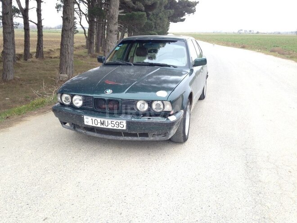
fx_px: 283
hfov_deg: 55.4
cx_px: 148
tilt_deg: -17.7
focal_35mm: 33
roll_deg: -1.7
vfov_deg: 42.9
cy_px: 112
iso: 50
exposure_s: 1/60
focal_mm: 4.12
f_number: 2.4
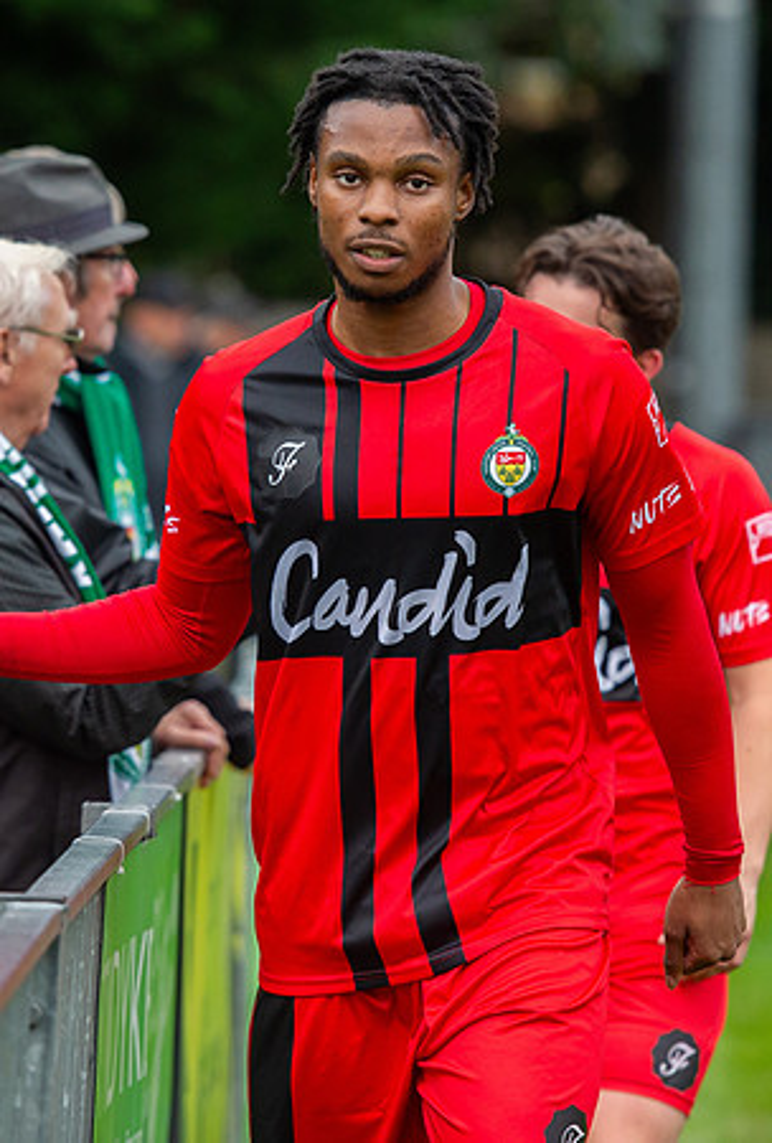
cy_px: 468
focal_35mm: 314
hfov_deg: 4.4
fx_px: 10006
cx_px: 411
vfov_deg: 6.5
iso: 1600
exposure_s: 1/1000
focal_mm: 175
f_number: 4
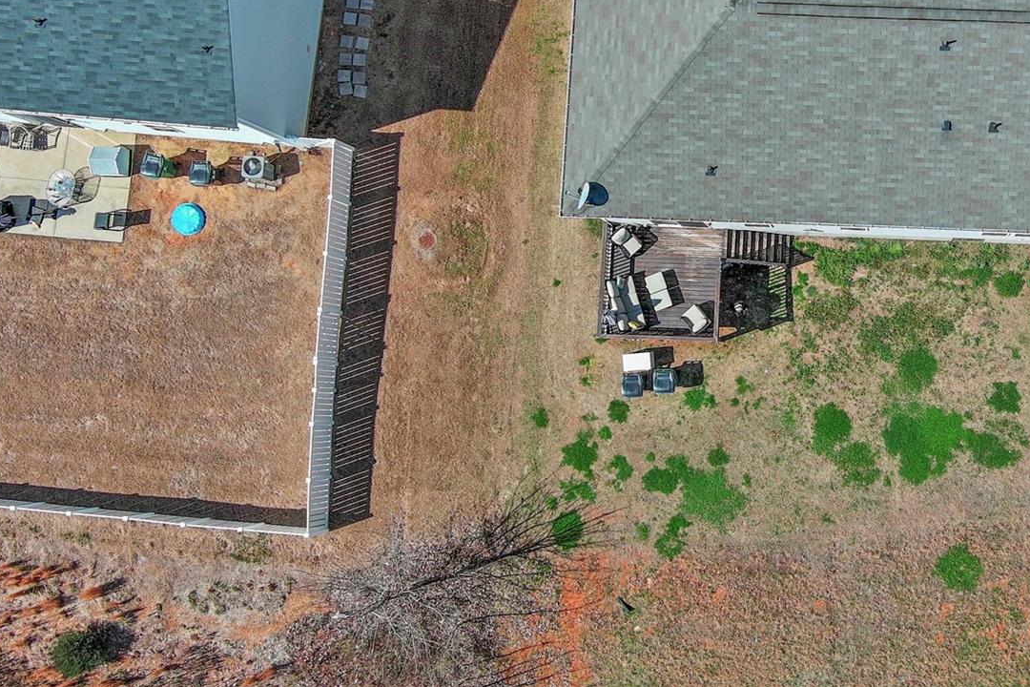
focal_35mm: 55
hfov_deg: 34.7
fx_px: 1573
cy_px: 190
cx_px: 872
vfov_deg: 24.4
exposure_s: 1/1250
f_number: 2.8
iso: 100
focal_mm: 10.57
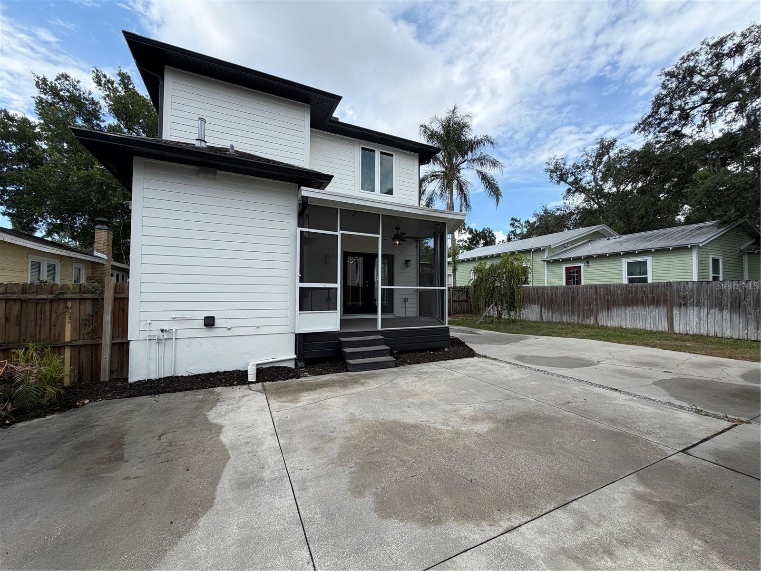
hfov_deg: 102.1
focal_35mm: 14
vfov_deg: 85.7
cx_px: 380
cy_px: 286
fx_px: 308
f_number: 2.2
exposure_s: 1/770
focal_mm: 2.22
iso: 32
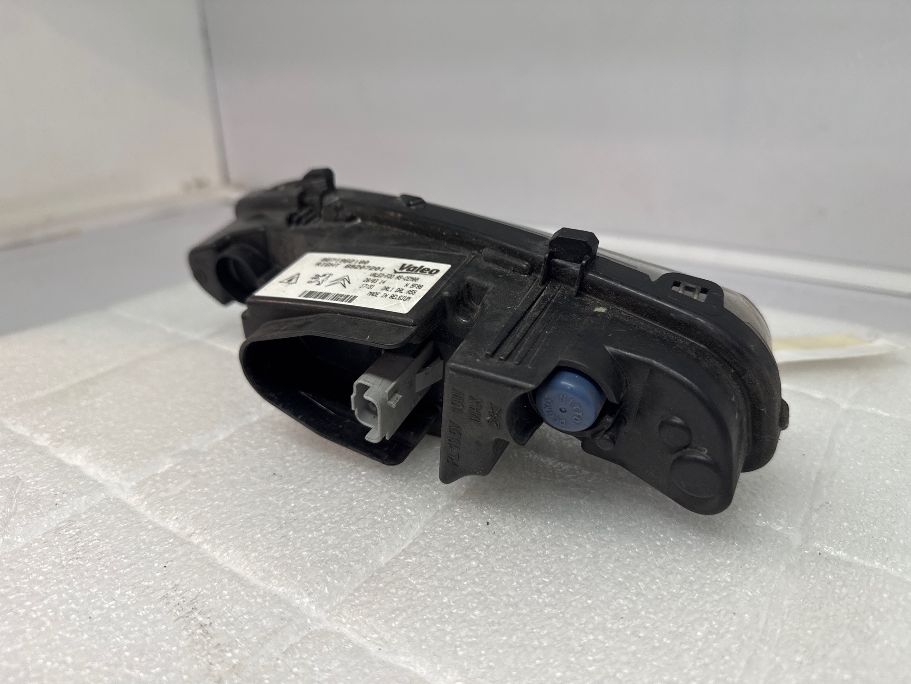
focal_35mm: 24
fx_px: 632
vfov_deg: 56.8
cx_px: 456
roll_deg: +1.2
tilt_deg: -22.2
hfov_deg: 71.6
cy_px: 342
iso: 100
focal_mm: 6.76
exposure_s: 1/100
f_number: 1.78
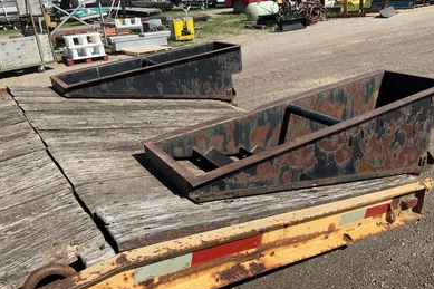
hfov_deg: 60.3
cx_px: 221
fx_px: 374
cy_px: 148
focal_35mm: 31
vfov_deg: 42.3
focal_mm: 3
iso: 25
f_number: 1.8
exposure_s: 1/2058
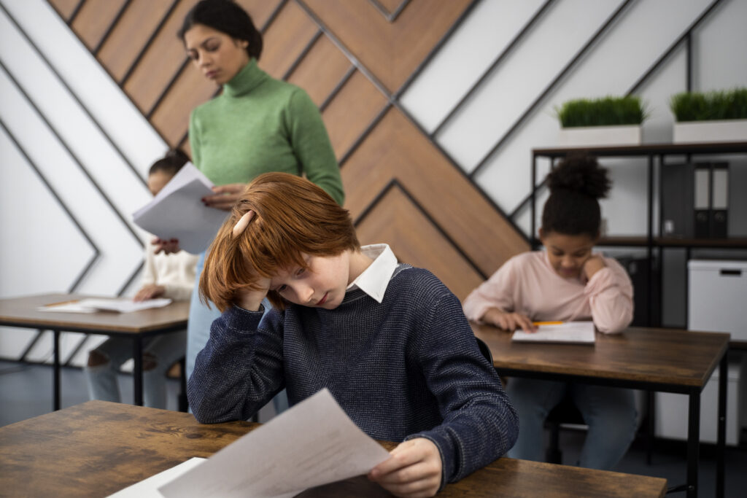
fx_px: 830
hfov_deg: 48.5
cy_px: 249
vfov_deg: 33.4
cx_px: 374
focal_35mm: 40
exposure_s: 1/250
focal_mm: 40
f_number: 2.8
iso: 1250
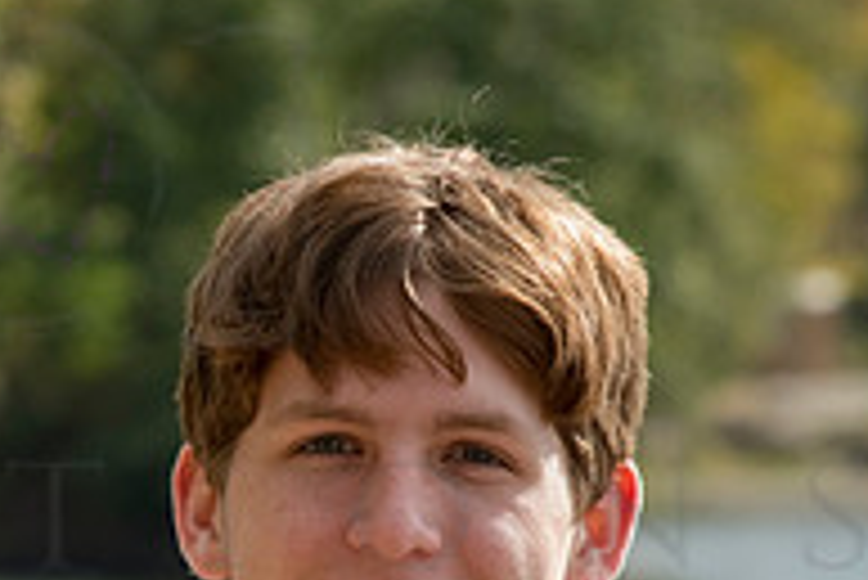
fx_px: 11220
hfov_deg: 4.4
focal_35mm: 465
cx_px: 45
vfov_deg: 3.0
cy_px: 735
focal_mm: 155
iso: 800
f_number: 9
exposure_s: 1/800
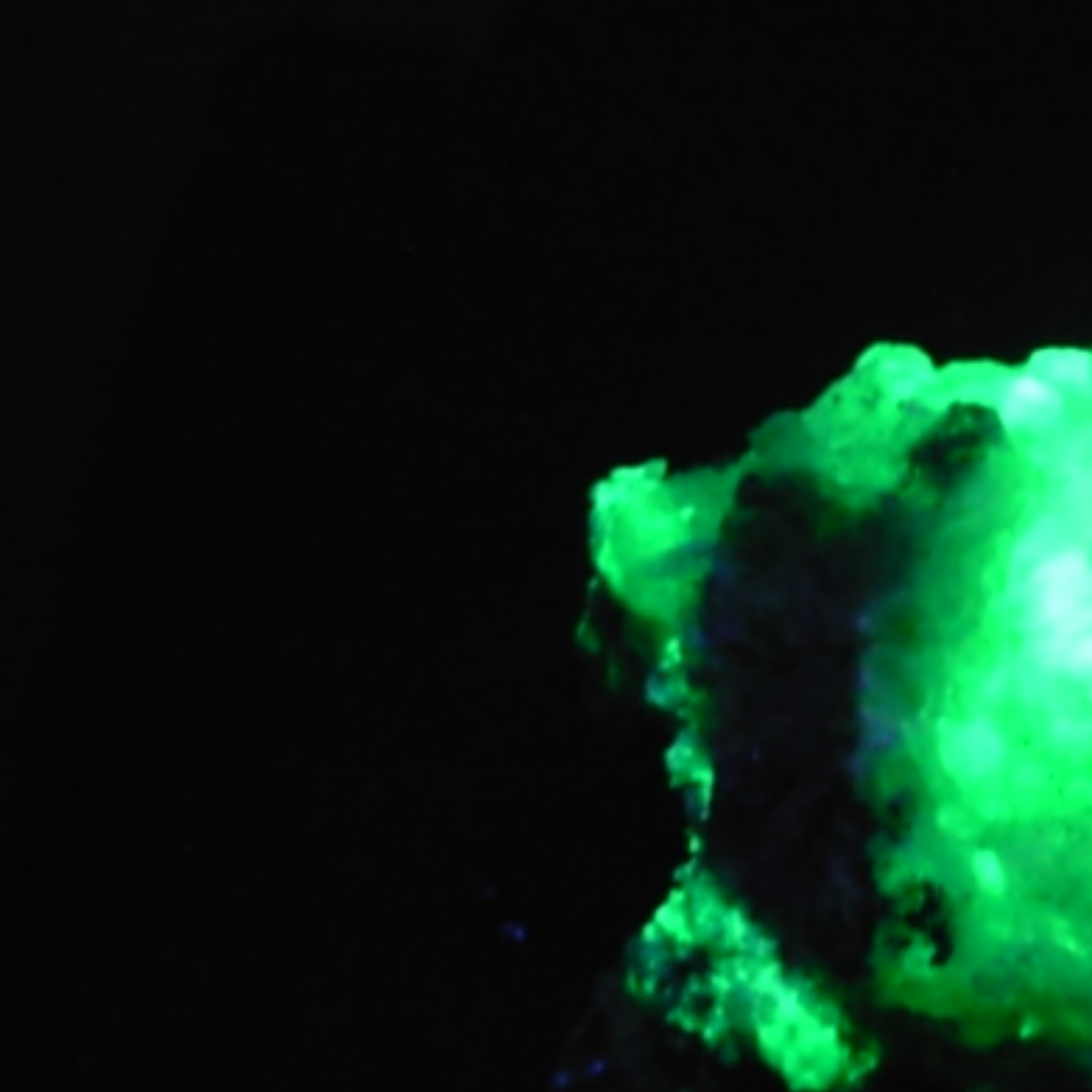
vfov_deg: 19.7
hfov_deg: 18.5
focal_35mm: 88
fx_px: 3141
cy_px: 704
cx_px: 1385
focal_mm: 6.3
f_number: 2.9
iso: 159
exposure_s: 1/1.6
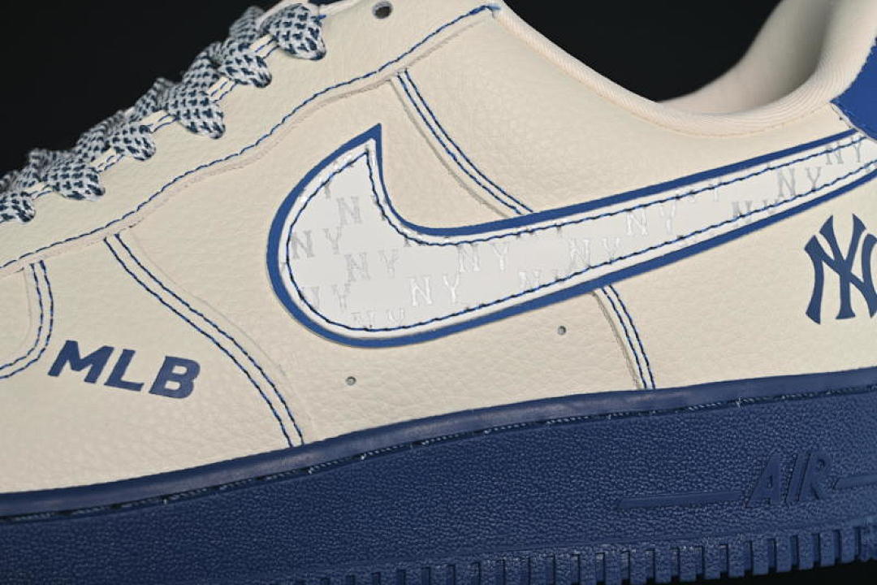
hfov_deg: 27.0
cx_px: 438
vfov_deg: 18.2
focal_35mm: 75
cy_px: 292
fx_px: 1827
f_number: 6.3
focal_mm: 50
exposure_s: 1/50
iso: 160
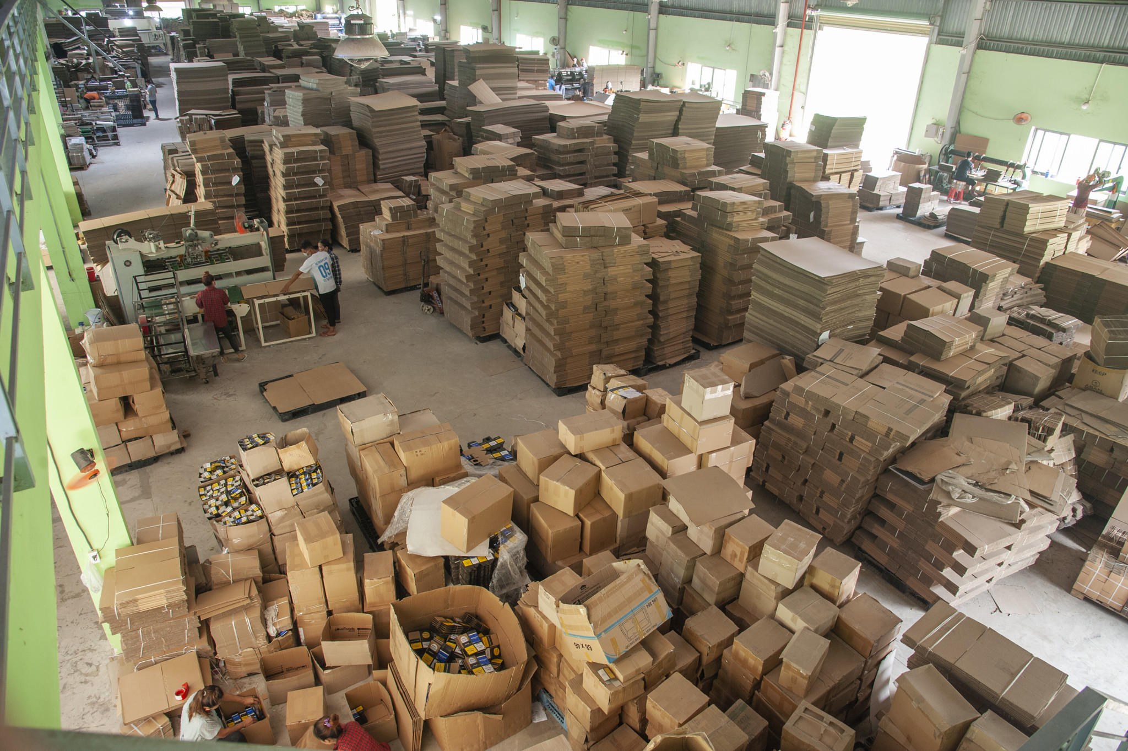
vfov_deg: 53.1
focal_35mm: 24
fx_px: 752
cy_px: 376
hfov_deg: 73.8
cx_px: 564
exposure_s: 1/20
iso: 800
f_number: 5.6
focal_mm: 24
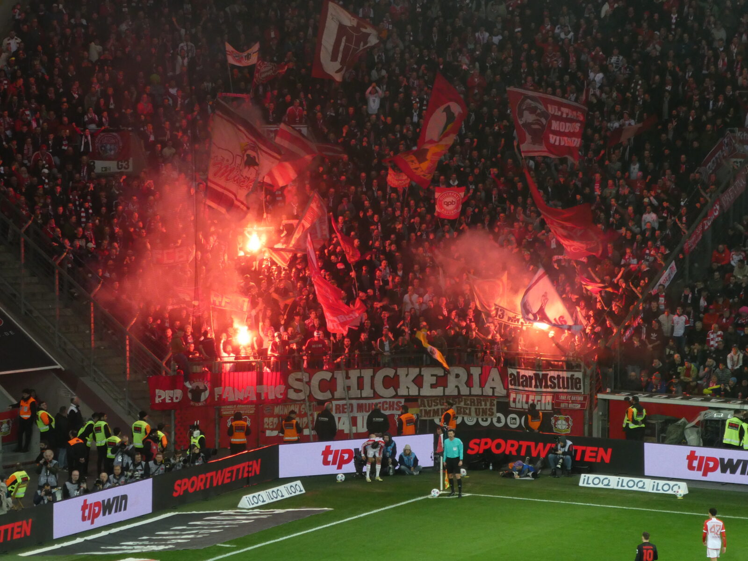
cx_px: 374
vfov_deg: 7.4
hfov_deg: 9.9
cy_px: 280
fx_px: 4322
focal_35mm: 200
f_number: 5.6
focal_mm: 35.8
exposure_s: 1/80
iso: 320
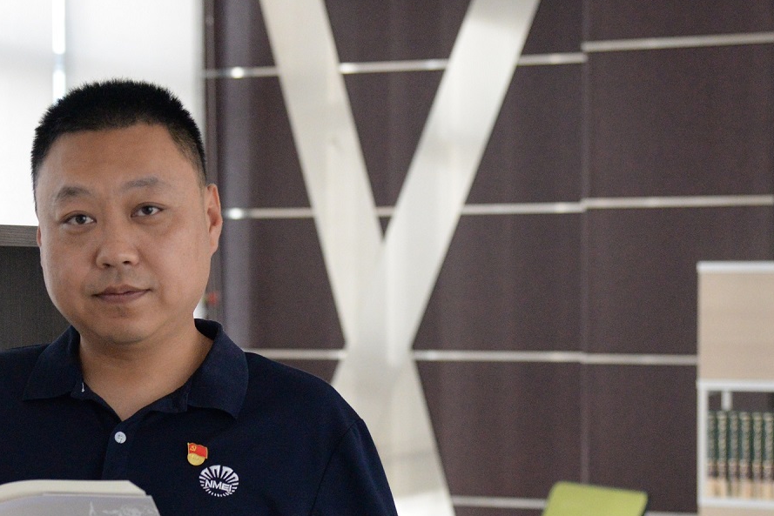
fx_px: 2516
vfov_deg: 11.7
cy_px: 336
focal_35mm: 117
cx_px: 212
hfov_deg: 17.4
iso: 4500
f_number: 4
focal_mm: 52
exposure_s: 1/200
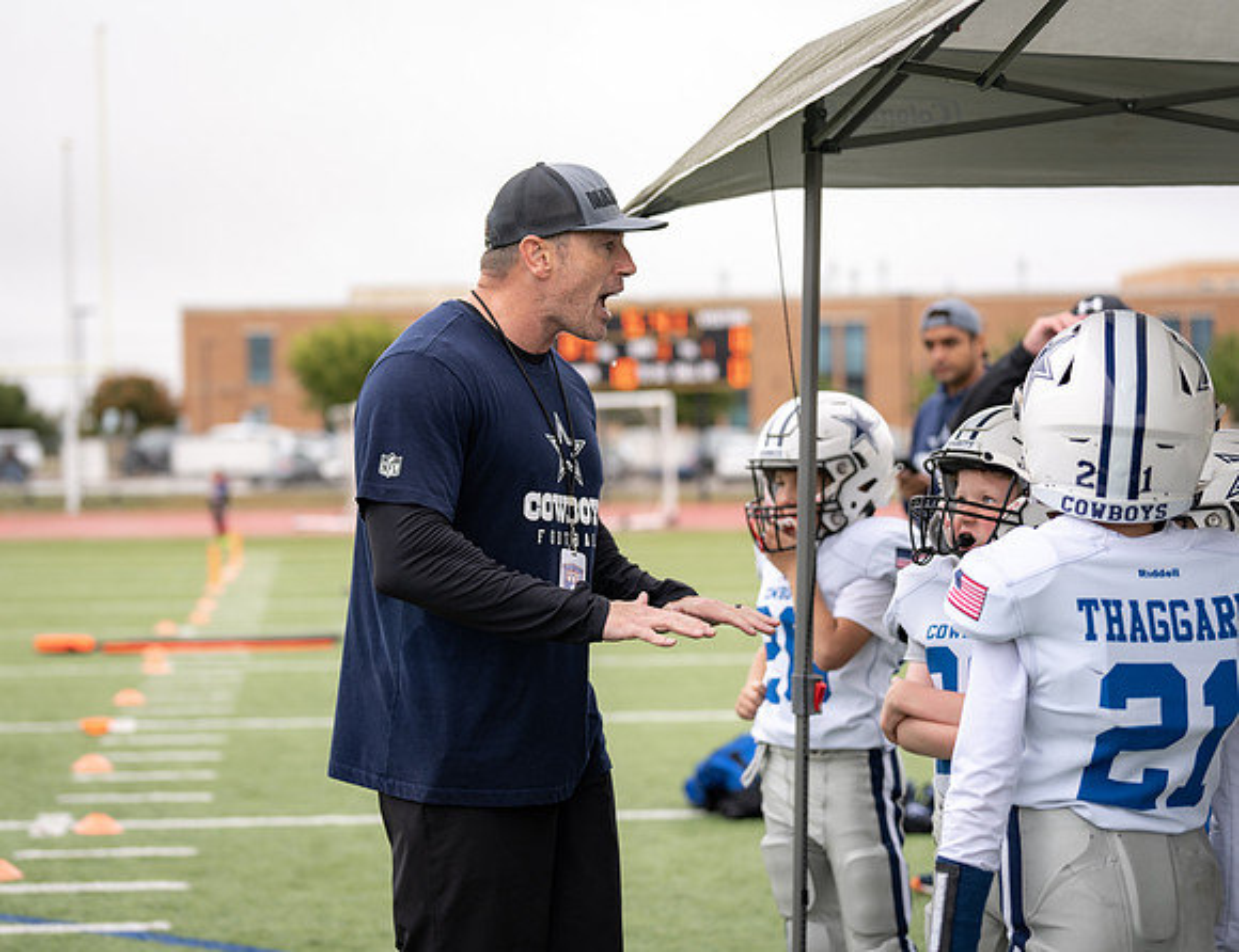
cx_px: 463
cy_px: 436
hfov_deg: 23.1
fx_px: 3017
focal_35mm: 84
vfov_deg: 17.9
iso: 100
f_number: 2.8
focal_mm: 70
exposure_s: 1/320
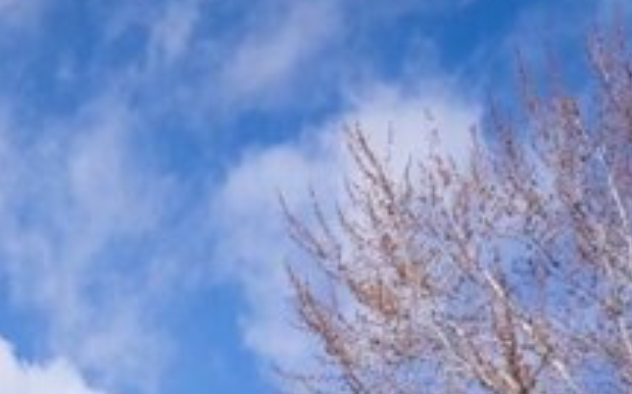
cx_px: -603
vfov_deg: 10.5
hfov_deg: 17.0
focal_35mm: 93
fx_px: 1601
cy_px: 1142
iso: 100
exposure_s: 1/8000
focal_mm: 14
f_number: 5.6
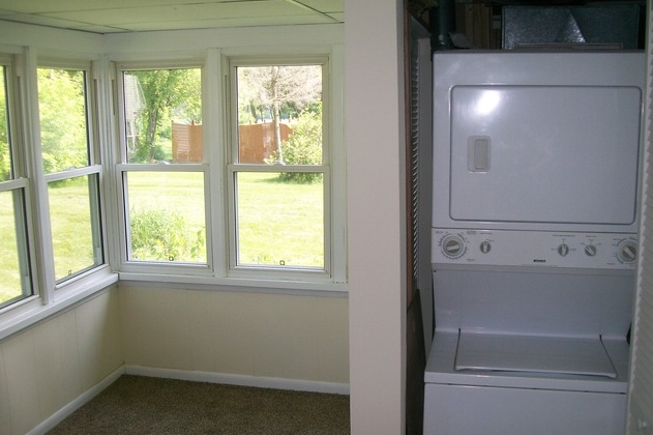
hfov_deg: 50.7
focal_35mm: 38
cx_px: 324
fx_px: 689
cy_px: 238
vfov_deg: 35.0
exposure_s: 1/125
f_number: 2.7
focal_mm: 6
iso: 80
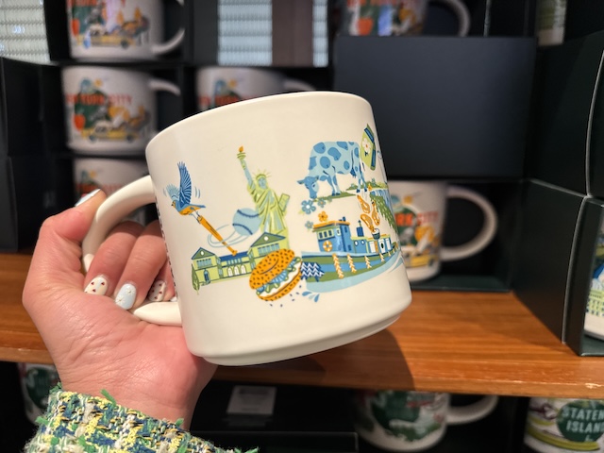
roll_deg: -0.4
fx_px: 419
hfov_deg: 71.6
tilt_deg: -13.2
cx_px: 302
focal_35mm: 24
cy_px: 226
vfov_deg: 56.8
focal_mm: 6.76
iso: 250
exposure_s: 1/60
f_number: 1.78
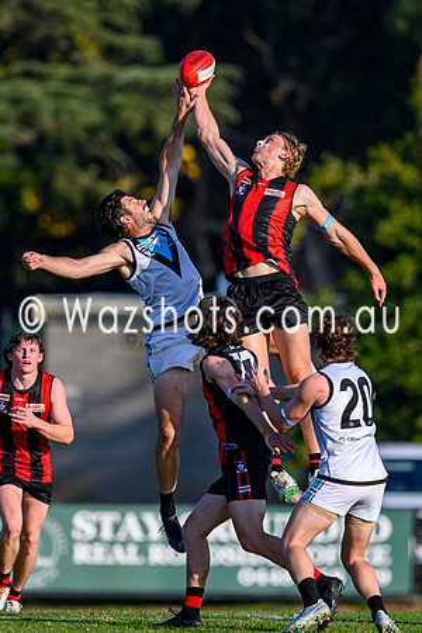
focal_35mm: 947
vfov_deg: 2.2
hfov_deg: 1.5
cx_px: 201
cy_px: 293
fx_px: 16656
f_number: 4
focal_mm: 500
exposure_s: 1/2000
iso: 220
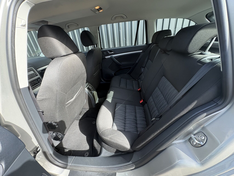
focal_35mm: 14
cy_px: 88
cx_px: 117
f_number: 2.2
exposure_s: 1/136
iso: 64
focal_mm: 2.22
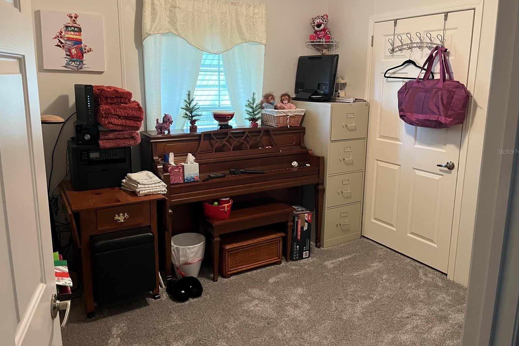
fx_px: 404
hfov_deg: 65.5
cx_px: 260
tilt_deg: -10.4
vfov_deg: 46.3
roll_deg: -0.5
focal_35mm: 28
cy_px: 151
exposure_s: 1/60
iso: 320
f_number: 1.6
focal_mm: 5.1
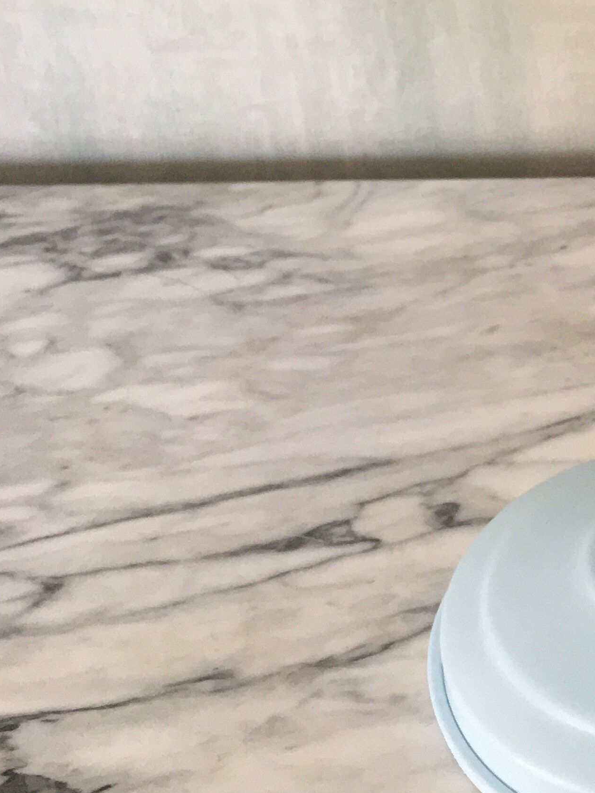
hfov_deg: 19.9
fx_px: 1604
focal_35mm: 70
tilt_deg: -26.8
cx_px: 690
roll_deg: +2.1
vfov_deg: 26.8
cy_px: 76
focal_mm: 4.15
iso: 125
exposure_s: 1/33
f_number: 2.2
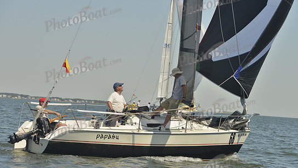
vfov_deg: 10.4
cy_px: 89
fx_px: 925
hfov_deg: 18.3
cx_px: 150
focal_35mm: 117
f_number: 6.3
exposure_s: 1/800
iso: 200
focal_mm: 105
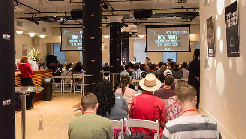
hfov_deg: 55.3
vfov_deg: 32.8
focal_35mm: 36
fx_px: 235
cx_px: 123
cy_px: 60
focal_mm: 34
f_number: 4
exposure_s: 1/125
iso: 2500
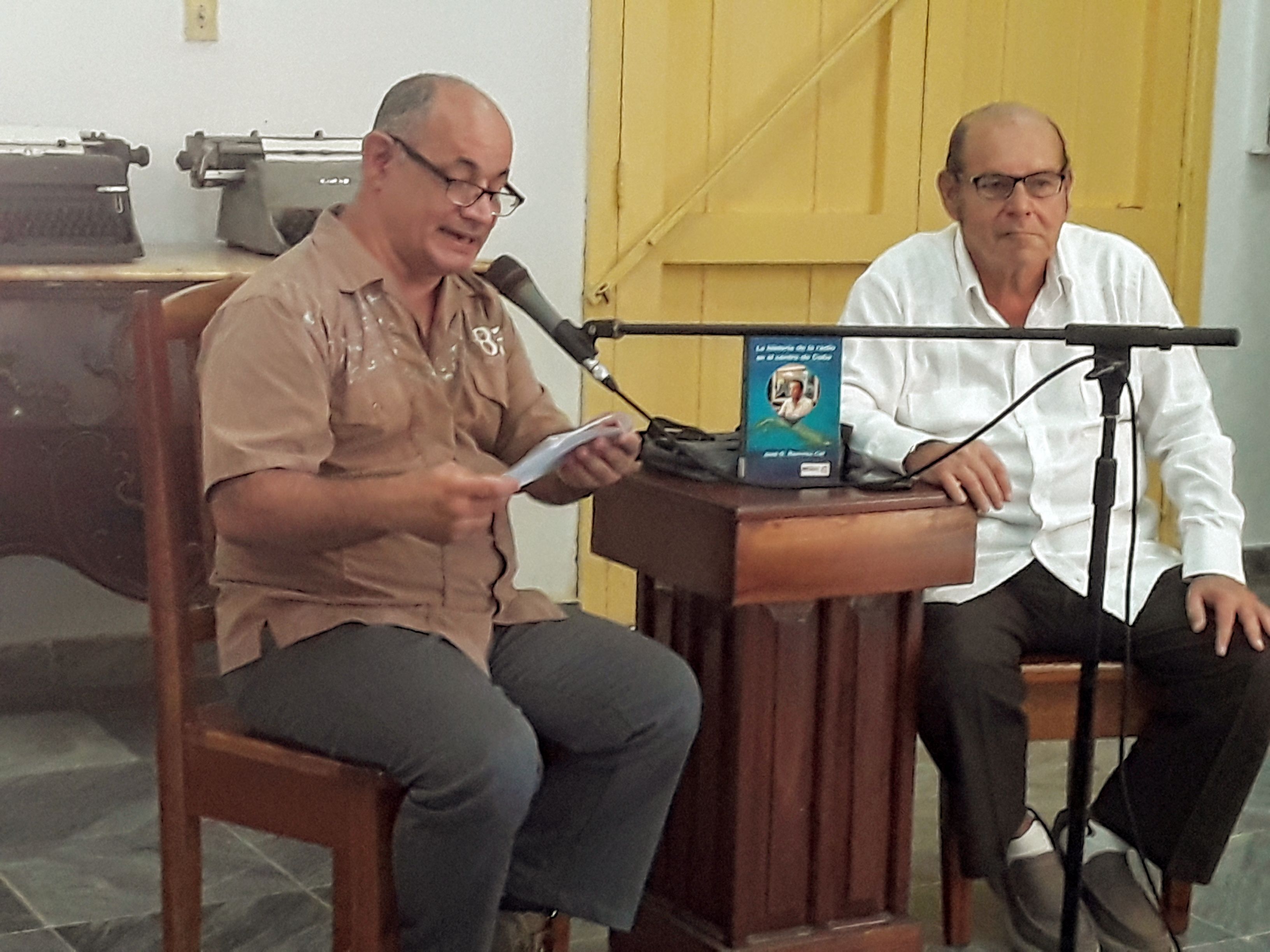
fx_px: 1137
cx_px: 635
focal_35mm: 31
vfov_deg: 45.4
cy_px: 476
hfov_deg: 58.4
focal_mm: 3.3
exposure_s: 1/40
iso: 125
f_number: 2.2
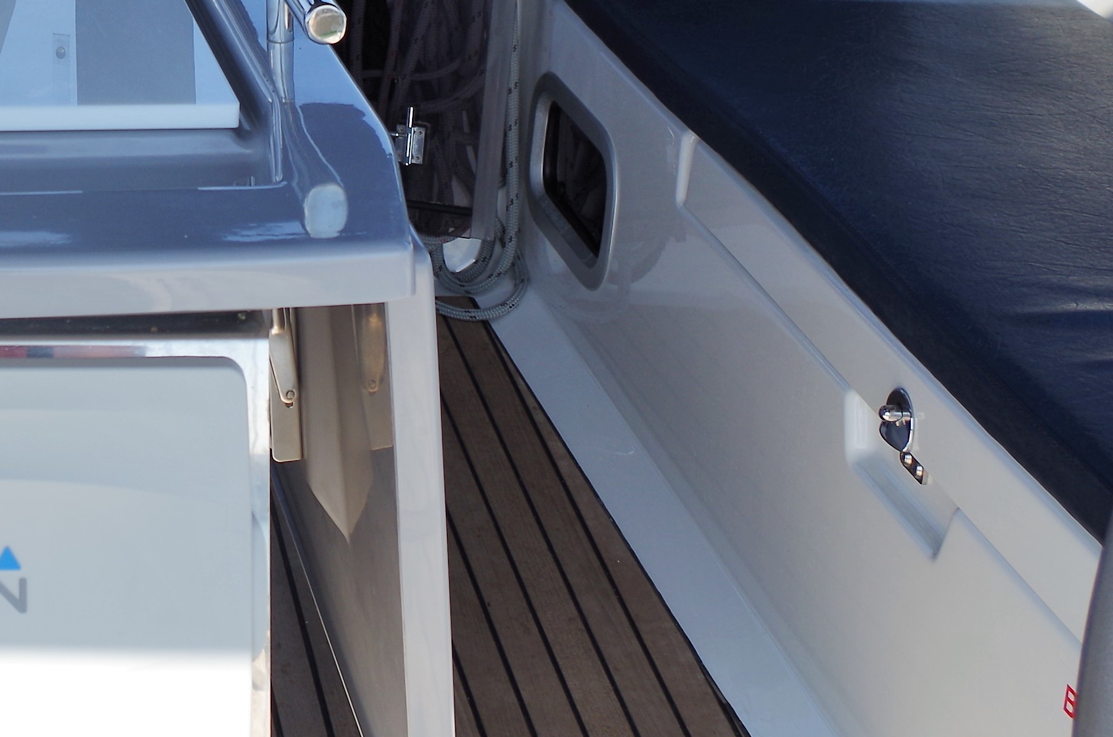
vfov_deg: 14.9
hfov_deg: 21.8
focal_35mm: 89
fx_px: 2746
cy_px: -77
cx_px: -88
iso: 100
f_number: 7.1
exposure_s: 1/160
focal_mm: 23.13
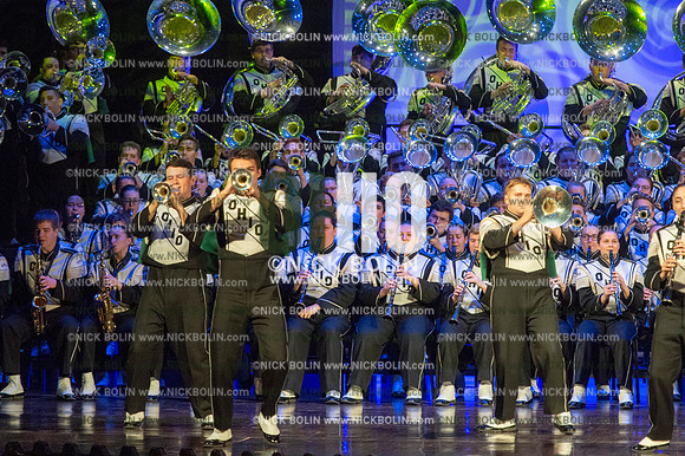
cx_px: 342
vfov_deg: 5.7
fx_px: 4564
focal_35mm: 240
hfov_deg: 8.6
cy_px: 228
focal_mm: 240
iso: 8000
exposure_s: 1/320
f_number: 5.6
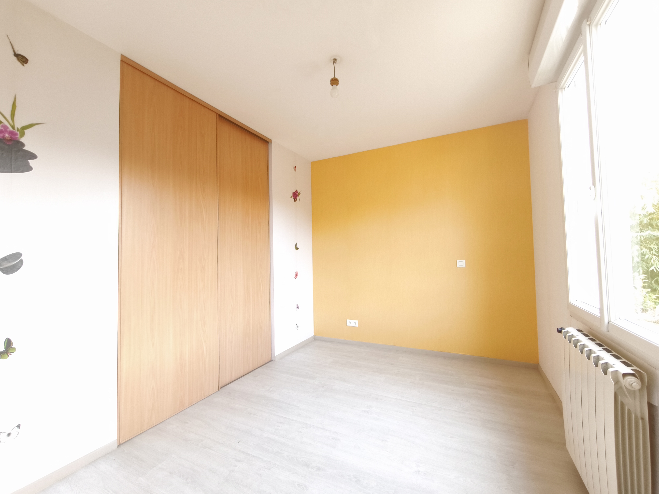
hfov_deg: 98.2
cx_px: 330
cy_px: 247
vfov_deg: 81.7
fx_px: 286
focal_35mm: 15
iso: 50
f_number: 2.2
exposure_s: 1/2.5
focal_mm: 1.91
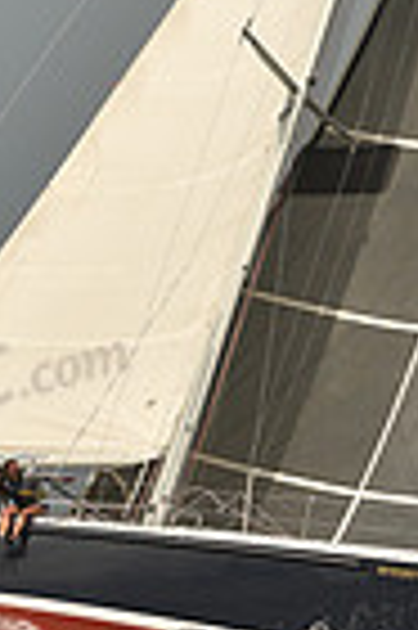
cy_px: 126
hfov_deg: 4.7
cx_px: 362
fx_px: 5063
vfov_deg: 7.1
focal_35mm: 290
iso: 250
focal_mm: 70
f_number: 9
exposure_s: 1/640
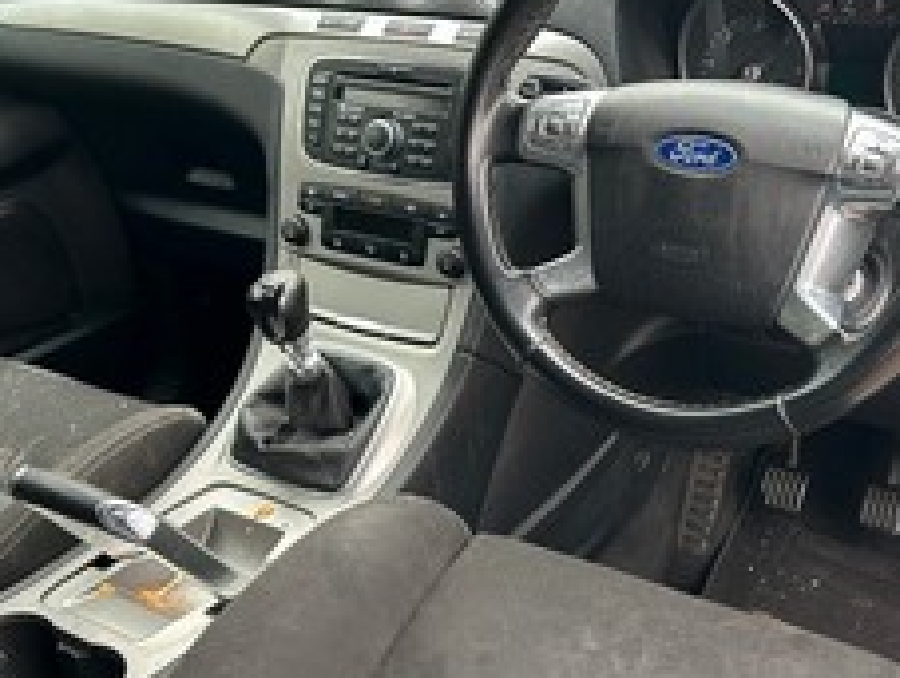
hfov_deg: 45.5
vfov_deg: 36.0
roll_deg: +2.6
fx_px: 1042
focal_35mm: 40
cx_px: 650
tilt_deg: -26.4
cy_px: 357
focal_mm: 5.7
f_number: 1.5
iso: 125
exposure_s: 1/70
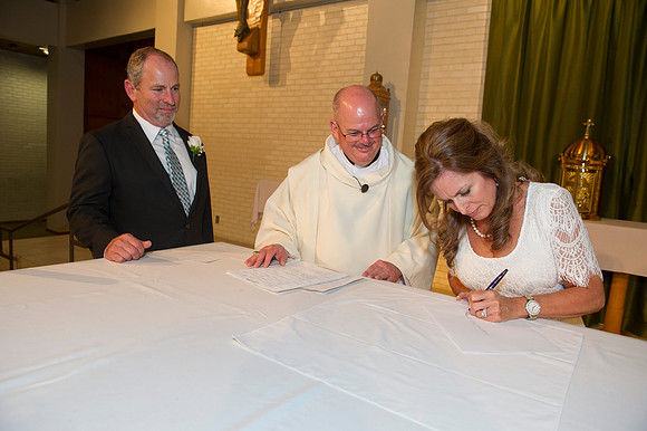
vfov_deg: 53.1
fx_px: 431
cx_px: 324
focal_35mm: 24
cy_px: 216
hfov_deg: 73.8
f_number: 5
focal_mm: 24
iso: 1250
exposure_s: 1/125
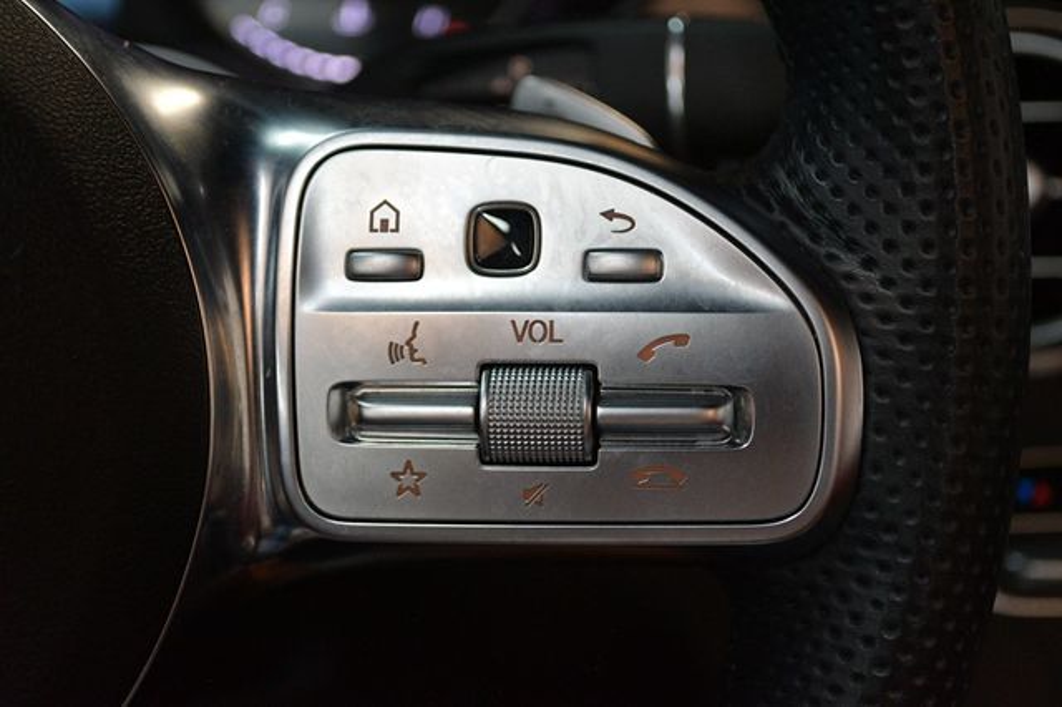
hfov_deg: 30.5
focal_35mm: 66
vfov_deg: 20.6
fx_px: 1946
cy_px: 354
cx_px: 531
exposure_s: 1/125
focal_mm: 44
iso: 2500
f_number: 5.3
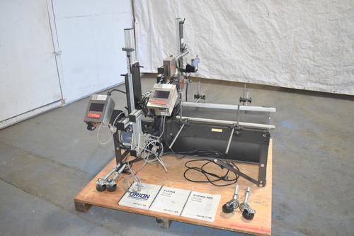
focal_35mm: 30
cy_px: 118
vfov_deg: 43.6
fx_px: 295
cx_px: 177
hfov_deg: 61.9
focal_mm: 20
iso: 800
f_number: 4
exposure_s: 1/200
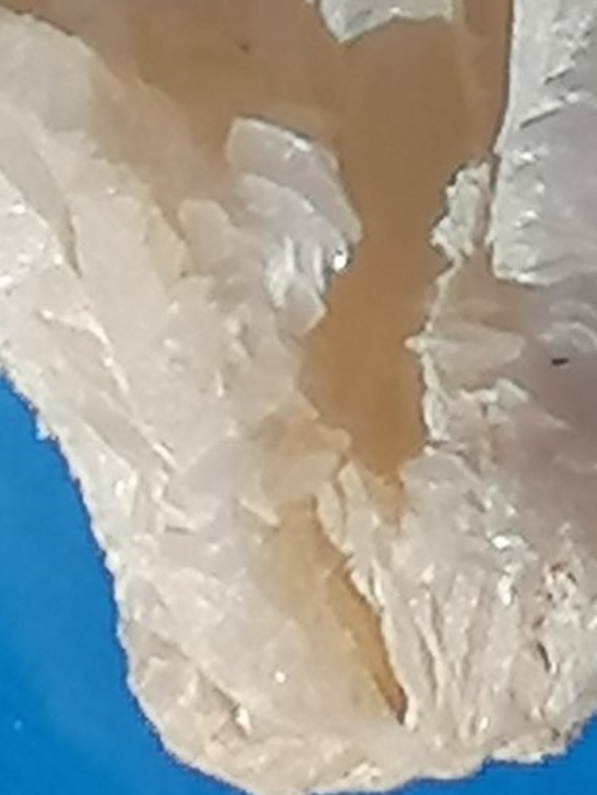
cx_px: 327
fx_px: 11167
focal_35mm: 486
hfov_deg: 3.1
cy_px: -297
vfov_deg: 4.1
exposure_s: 1/1709
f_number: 1.8
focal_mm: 4.75
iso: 50
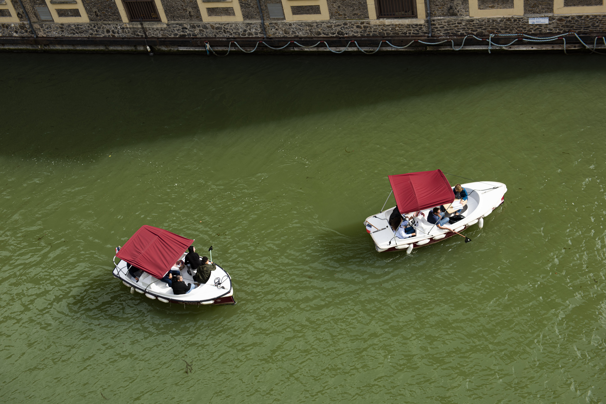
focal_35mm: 48
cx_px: 303
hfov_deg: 41.1
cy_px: 202
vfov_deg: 28.1
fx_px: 808
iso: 125
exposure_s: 1/320
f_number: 7.1
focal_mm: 48
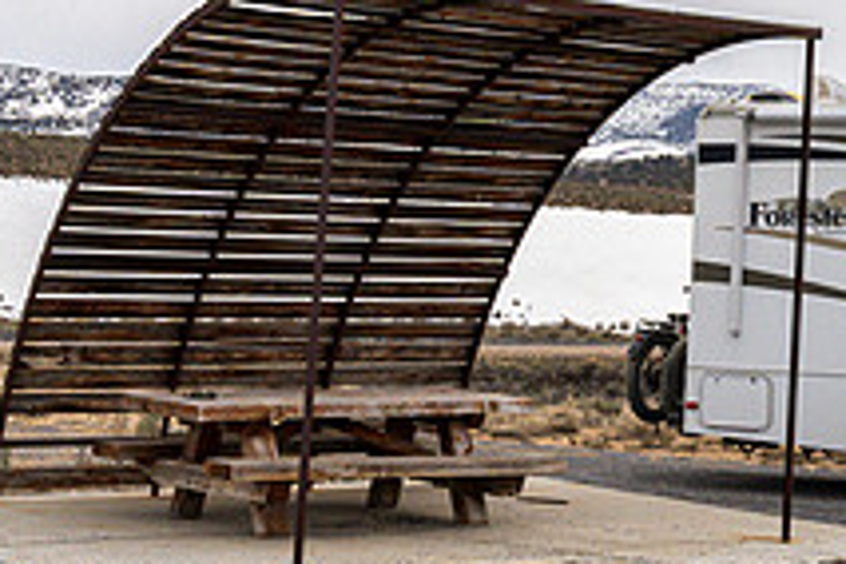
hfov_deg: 18.6
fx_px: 2397
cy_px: 227
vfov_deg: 13.4
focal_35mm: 102
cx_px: 1102
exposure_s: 1/100
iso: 640
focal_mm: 36
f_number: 18
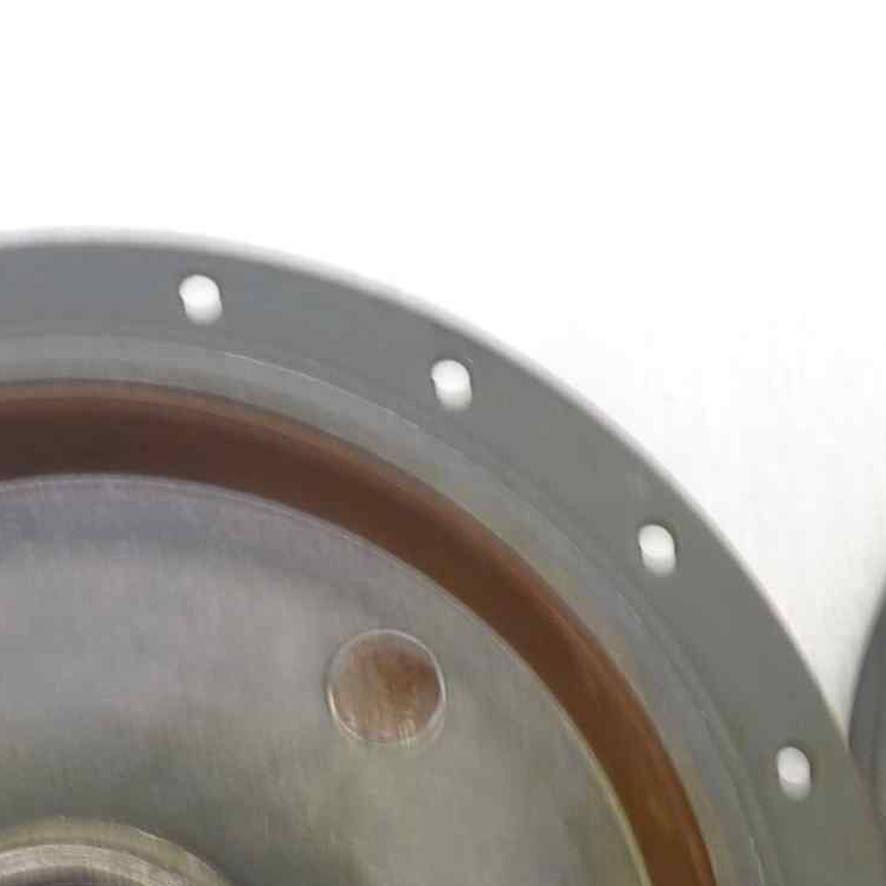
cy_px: 978
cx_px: 397
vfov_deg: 21.6
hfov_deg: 22.8
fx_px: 2201
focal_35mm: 76
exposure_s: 1/8
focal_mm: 4.1
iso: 80
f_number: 3.3
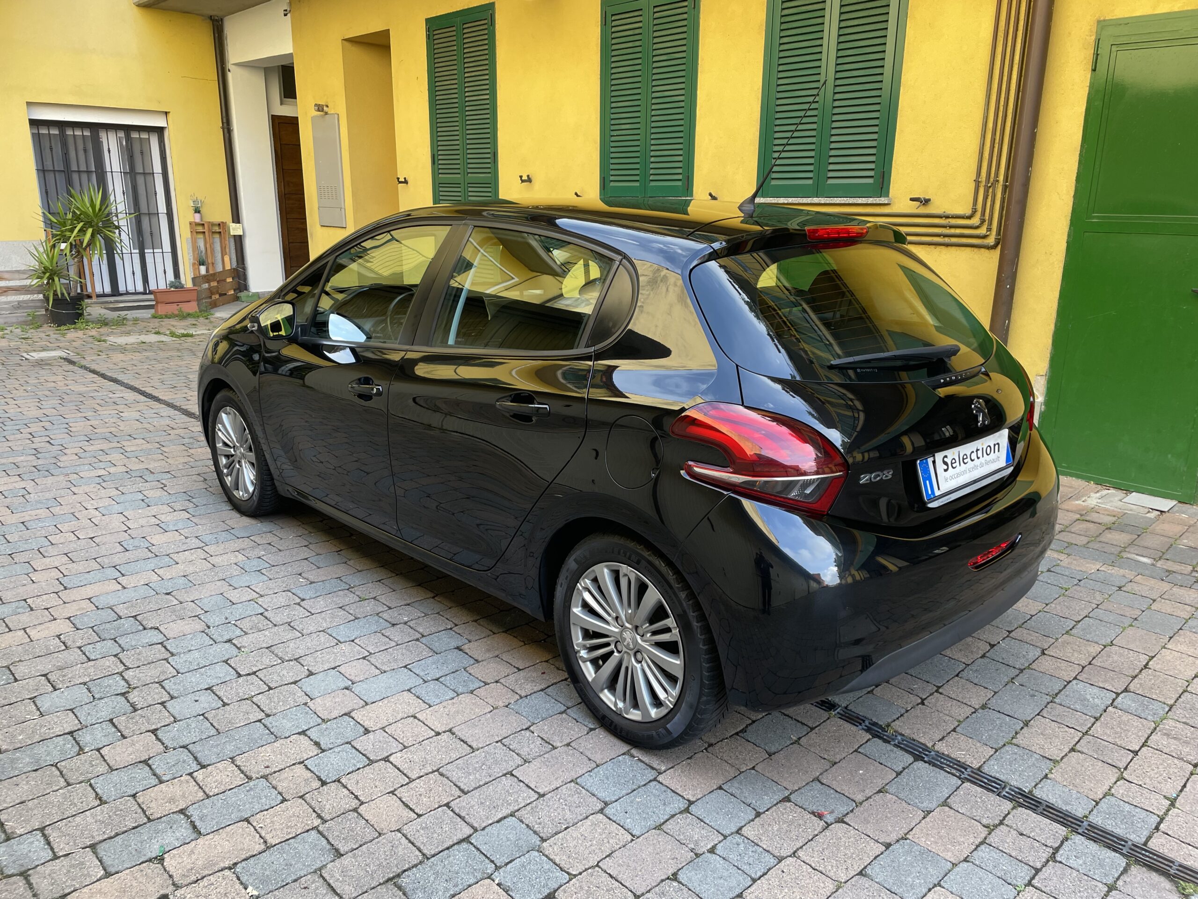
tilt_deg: -16.2
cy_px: 450
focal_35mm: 26
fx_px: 900
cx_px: 599
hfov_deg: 67.3
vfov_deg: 53.1
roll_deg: -0.6
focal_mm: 4.2
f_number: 1.6
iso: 50
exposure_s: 1/121
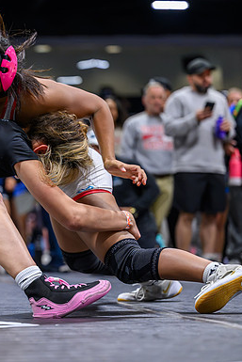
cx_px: -38
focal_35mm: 157
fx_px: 1582
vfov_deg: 13.1
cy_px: 220
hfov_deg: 8.7
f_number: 2.8
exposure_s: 1/800
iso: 3200
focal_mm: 85
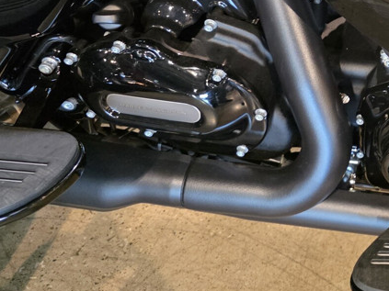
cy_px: -49
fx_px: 652
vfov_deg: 23.3
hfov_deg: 28.8
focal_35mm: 58
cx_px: 469
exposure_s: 1/120
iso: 2000
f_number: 1.7
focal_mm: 6.3
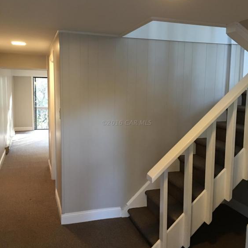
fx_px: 284
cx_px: 127
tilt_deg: -5.5
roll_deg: -1.0
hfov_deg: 47.2
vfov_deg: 47.2
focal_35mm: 35
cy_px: 123
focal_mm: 4.15
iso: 80
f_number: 2.2
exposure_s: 1/15
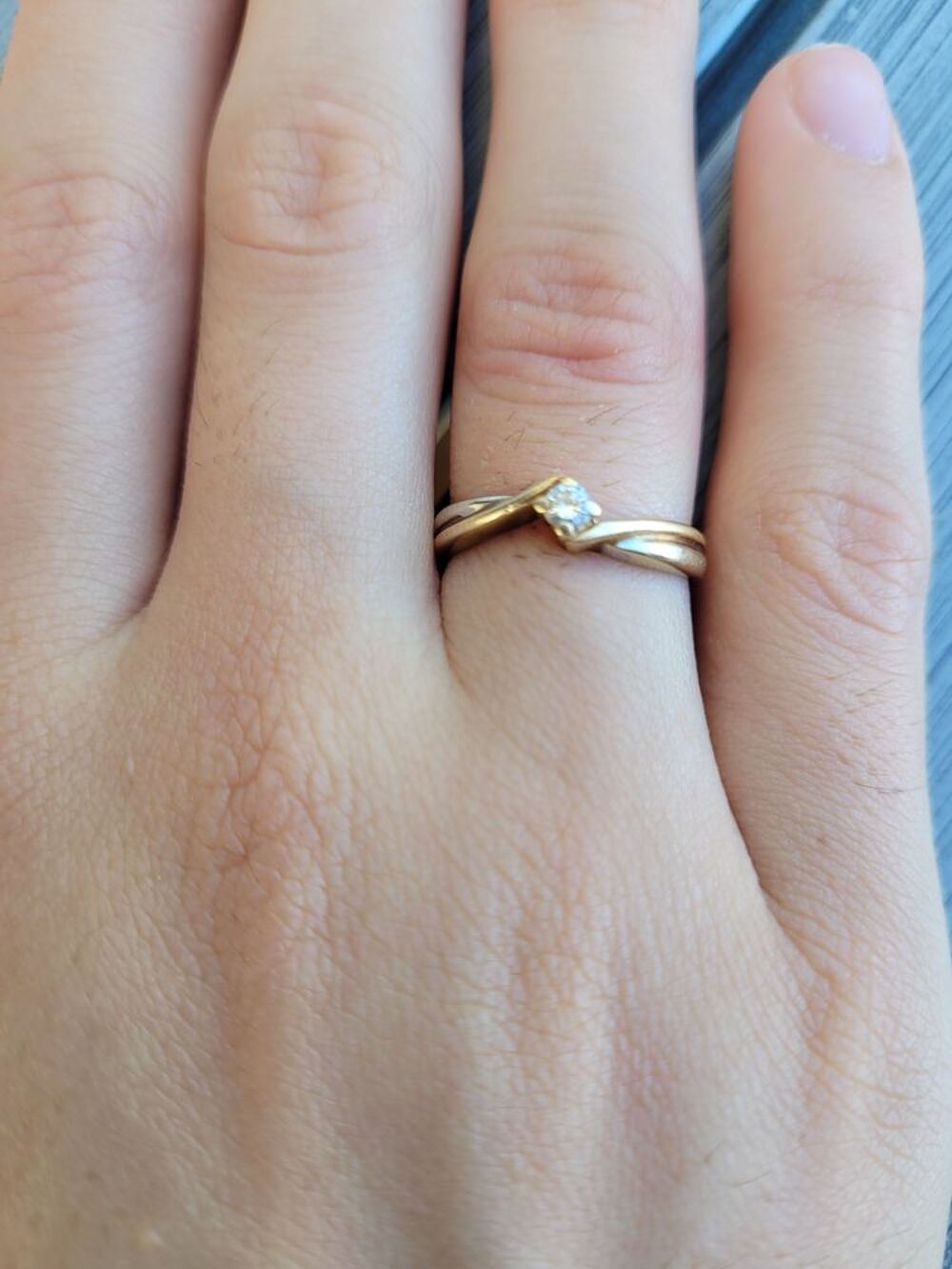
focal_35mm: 26
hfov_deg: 53.1
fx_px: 953
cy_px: 634
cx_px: 476
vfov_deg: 67.3
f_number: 1.8
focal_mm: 5.4
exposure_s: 1/124
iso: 40
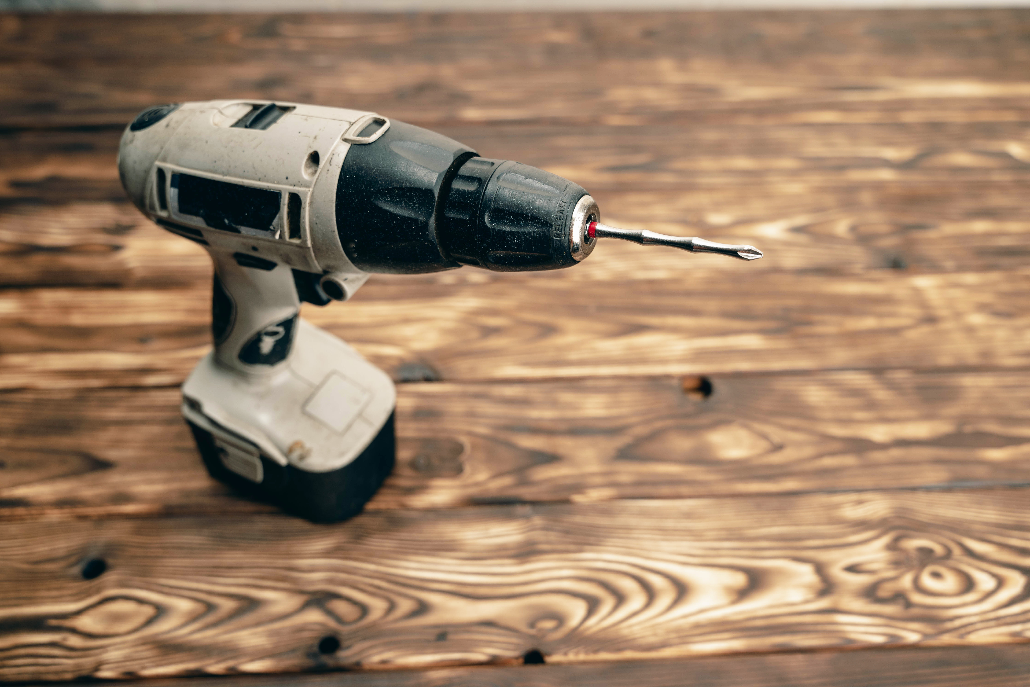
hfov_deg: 54.8
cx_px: 515
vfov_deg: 38.2
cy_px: 344
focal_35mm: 35
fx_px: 993
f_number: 5
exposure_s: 1/125
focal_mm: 34.7
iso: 100
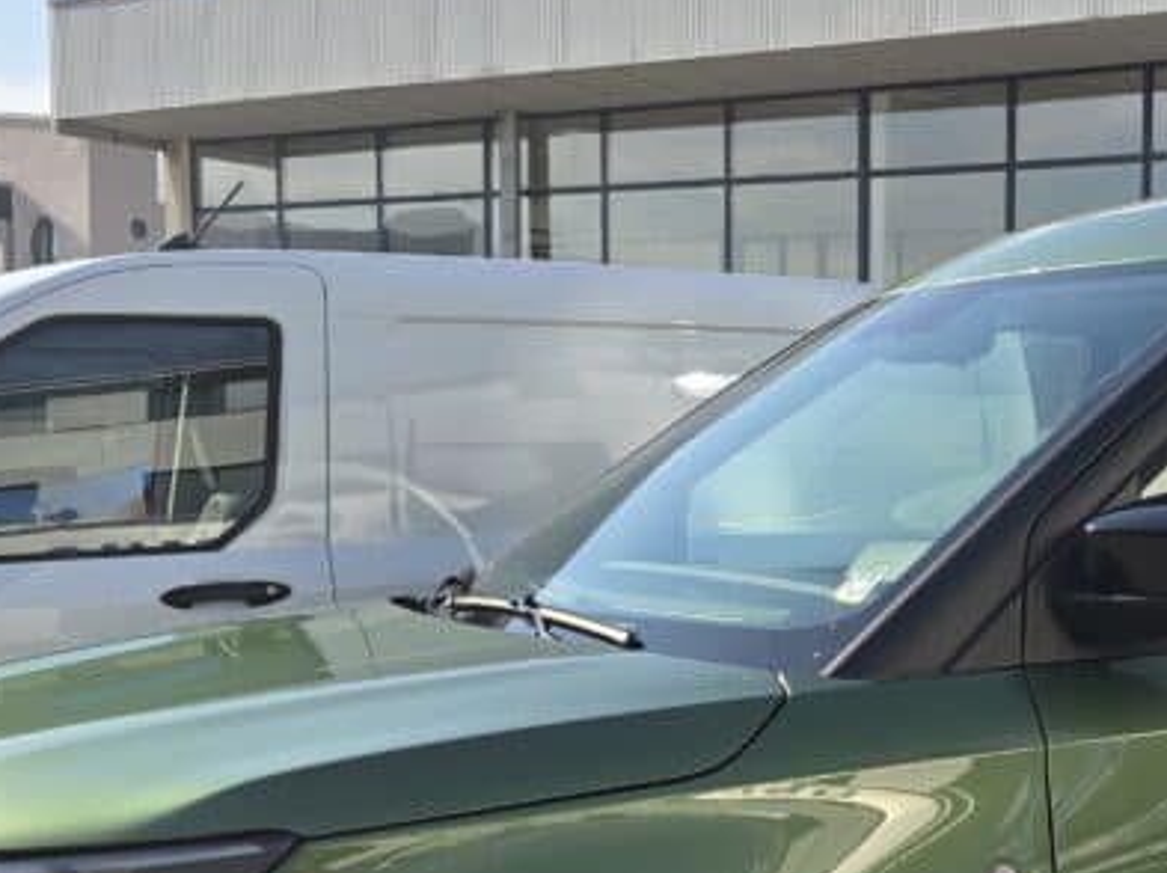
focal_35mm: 60
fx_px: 2021
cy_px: 680
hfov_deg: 30.6
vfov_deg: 24.1
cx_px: 1075
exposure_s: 1/624
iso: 12
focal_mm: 6.3
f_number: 1.7
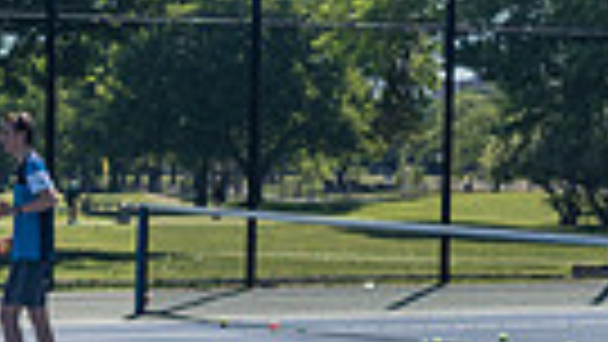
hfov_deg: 12.9
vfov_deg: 7.5
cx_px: -200
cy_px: 290
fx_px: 2596
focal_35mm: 161
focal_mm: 35
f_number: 4
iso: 200
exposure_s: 1/2500
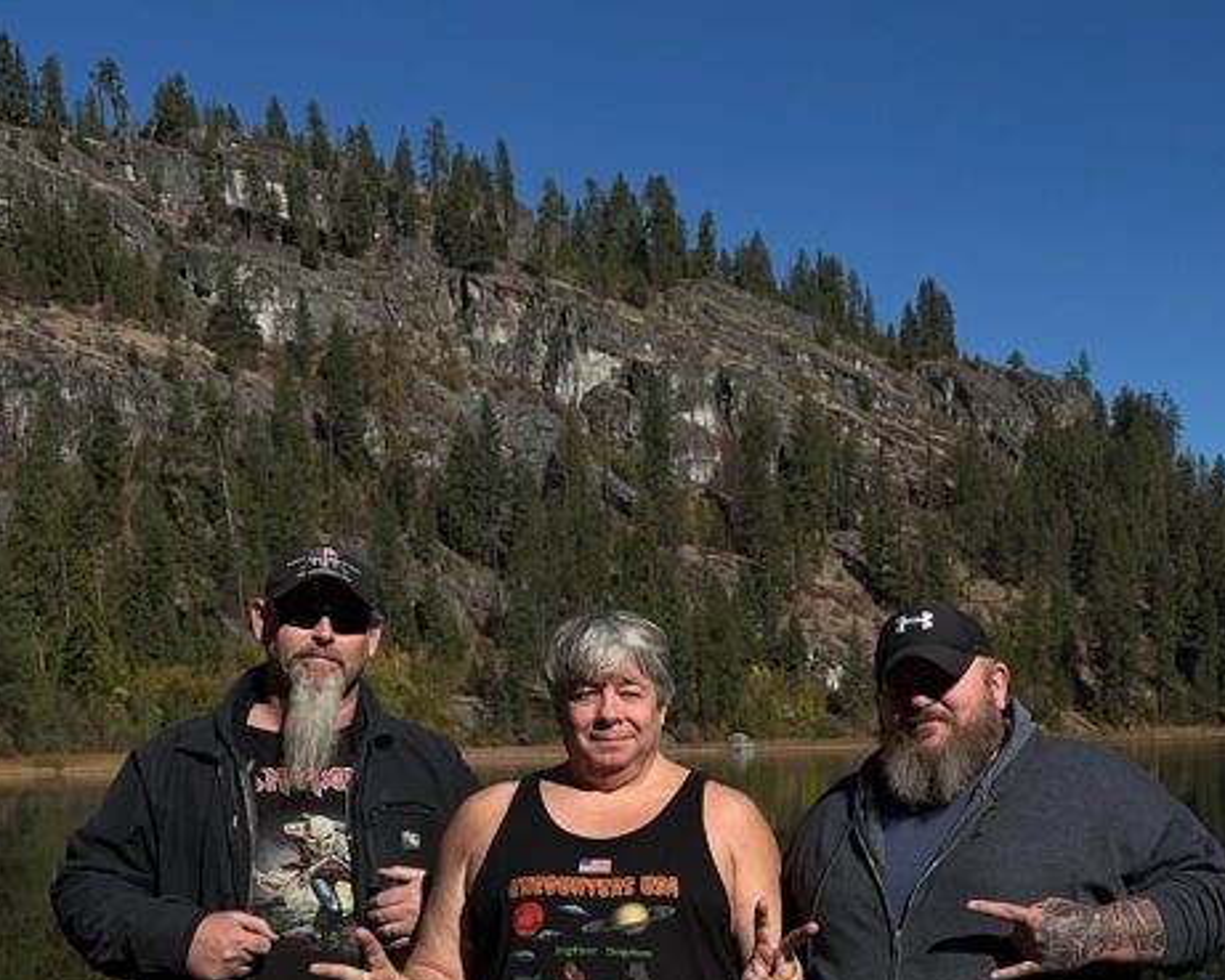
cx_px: 957
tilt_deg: -3.6
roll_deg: +1.4
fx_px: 1886
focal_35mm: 52
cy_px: 847
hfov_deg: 35.0
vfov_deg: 28.2
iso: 80
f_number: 1.78
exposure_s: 1/12048
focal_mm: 6.86
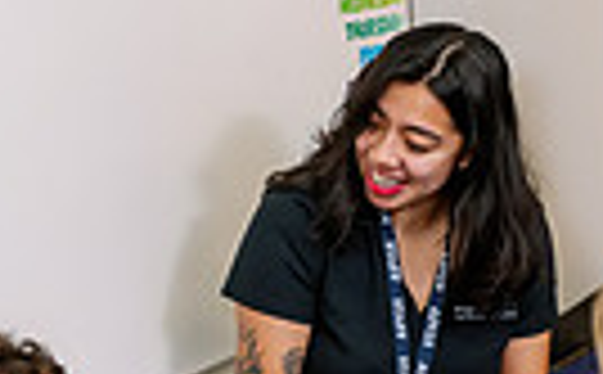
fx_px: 2541
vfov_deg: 8.3
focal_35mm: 155
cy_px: 435
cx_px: 639
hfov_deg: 13.3
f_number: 3.5
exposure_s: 1/200
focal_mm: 35
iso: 800
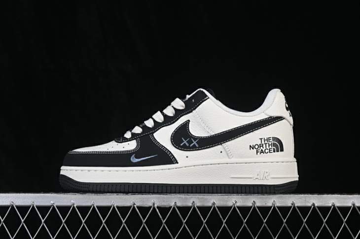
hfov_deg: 27.0
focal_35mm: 75
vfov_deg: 18.2
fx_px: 750
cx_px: 180
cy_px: 120
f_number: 8
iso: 160
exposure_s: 1/80
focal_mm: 50
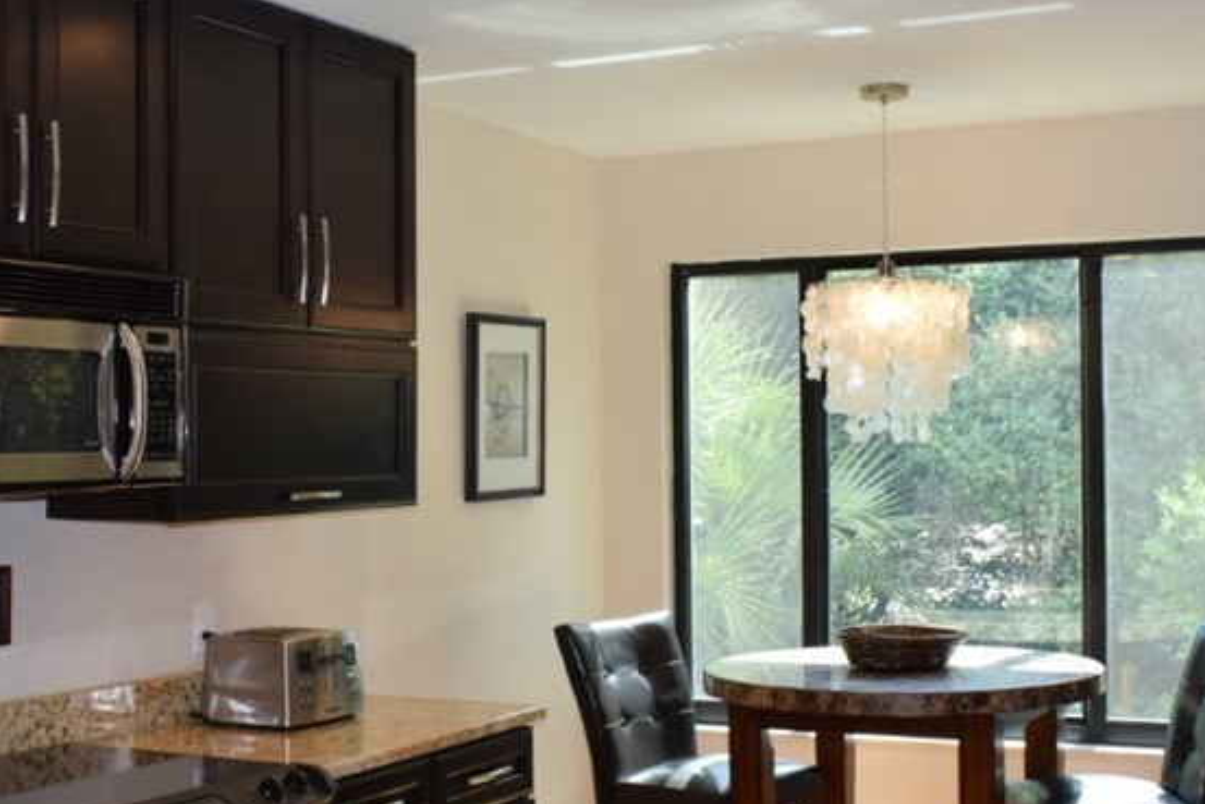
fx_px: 1774
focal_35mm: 53
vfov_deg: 25.5
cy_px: 473
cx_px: 549
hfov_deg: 37.5
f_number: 5.6
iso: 640
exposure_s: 1/125
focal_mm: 18
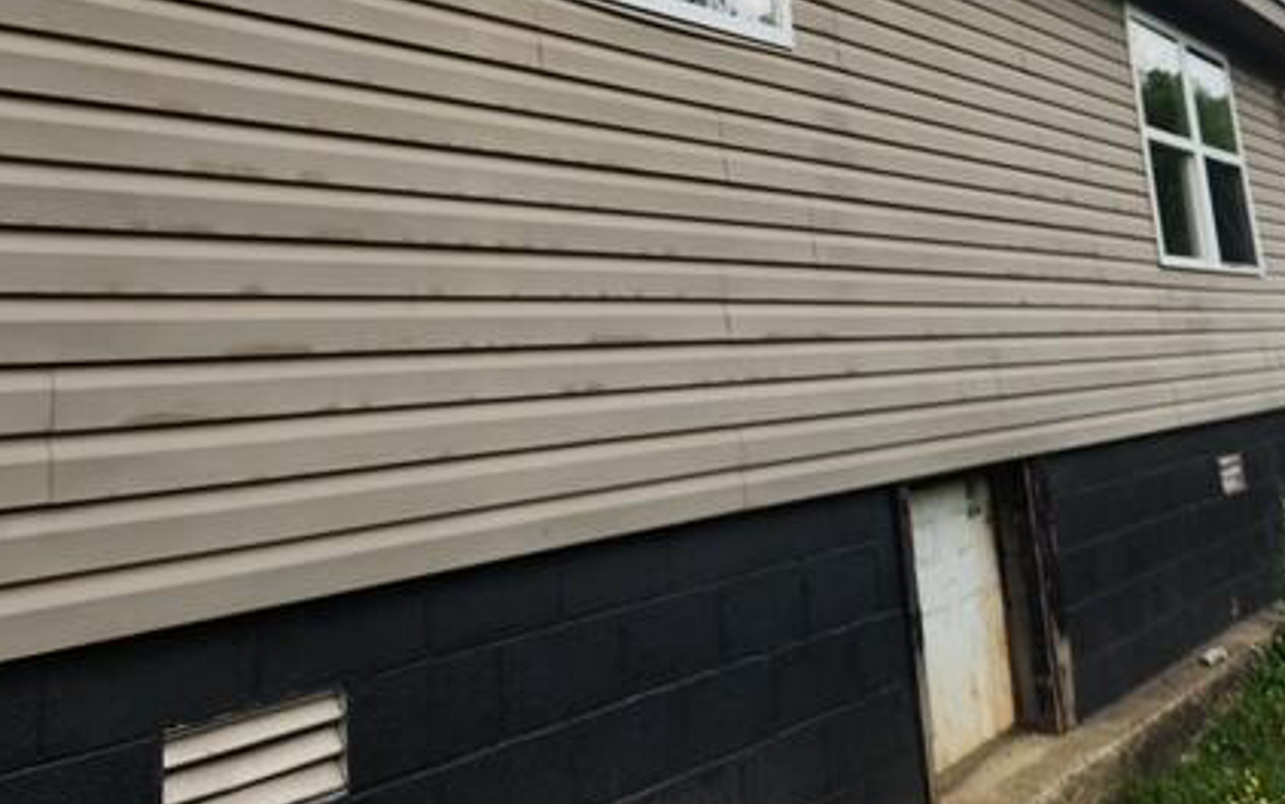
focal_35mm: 37
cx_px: 670
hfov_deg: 52.7
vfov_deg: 33.0
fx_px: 1296
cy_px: 110
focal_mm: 5.4
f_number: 1.8
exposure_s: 1/476
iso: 20
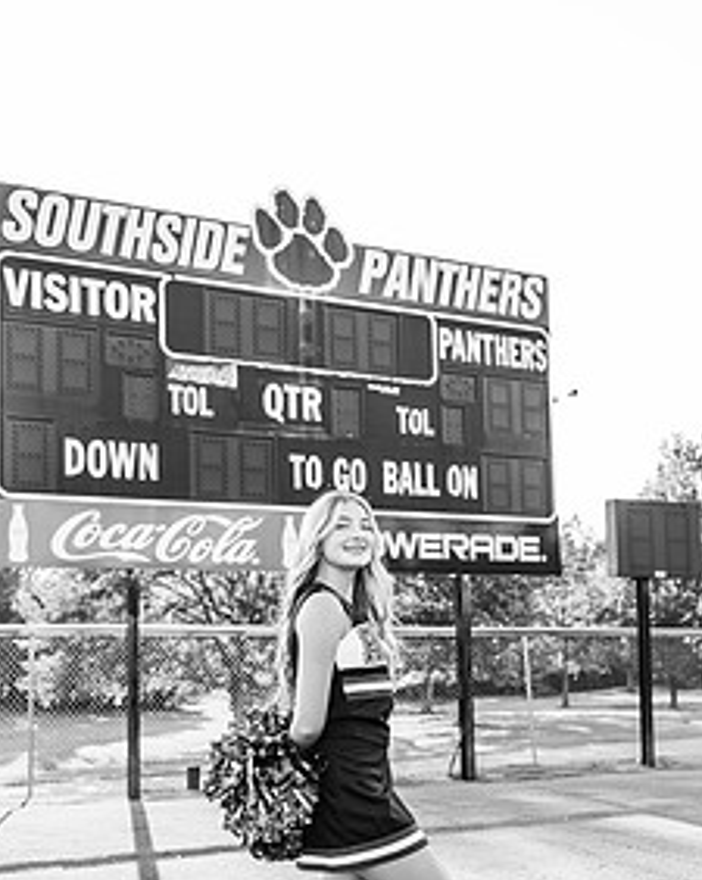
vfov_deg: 49.3
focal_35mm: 36
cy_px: 599
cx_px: 337
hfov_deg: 41.1
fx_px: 936
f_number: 2.8
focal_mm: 24
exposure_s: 1/640
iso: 200
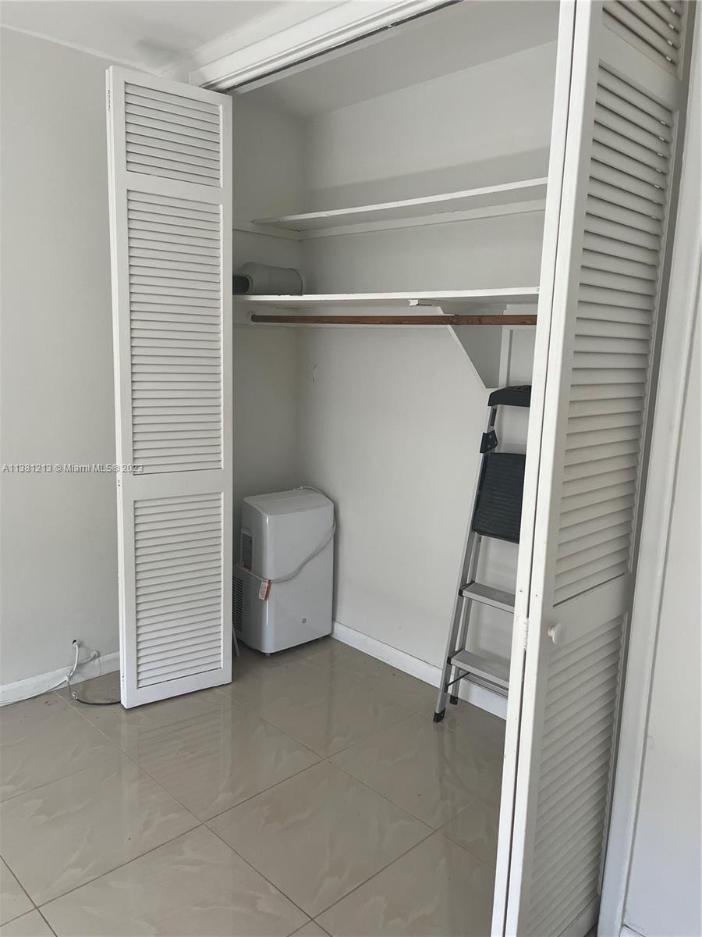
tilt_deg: -9.6
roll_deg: -1.6
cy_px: 468
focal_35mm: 26
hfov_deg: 53.1
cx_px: 351
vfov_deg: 67.3
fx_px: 703
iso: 125
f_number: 1.6
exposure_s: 1/121
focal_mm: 5.1
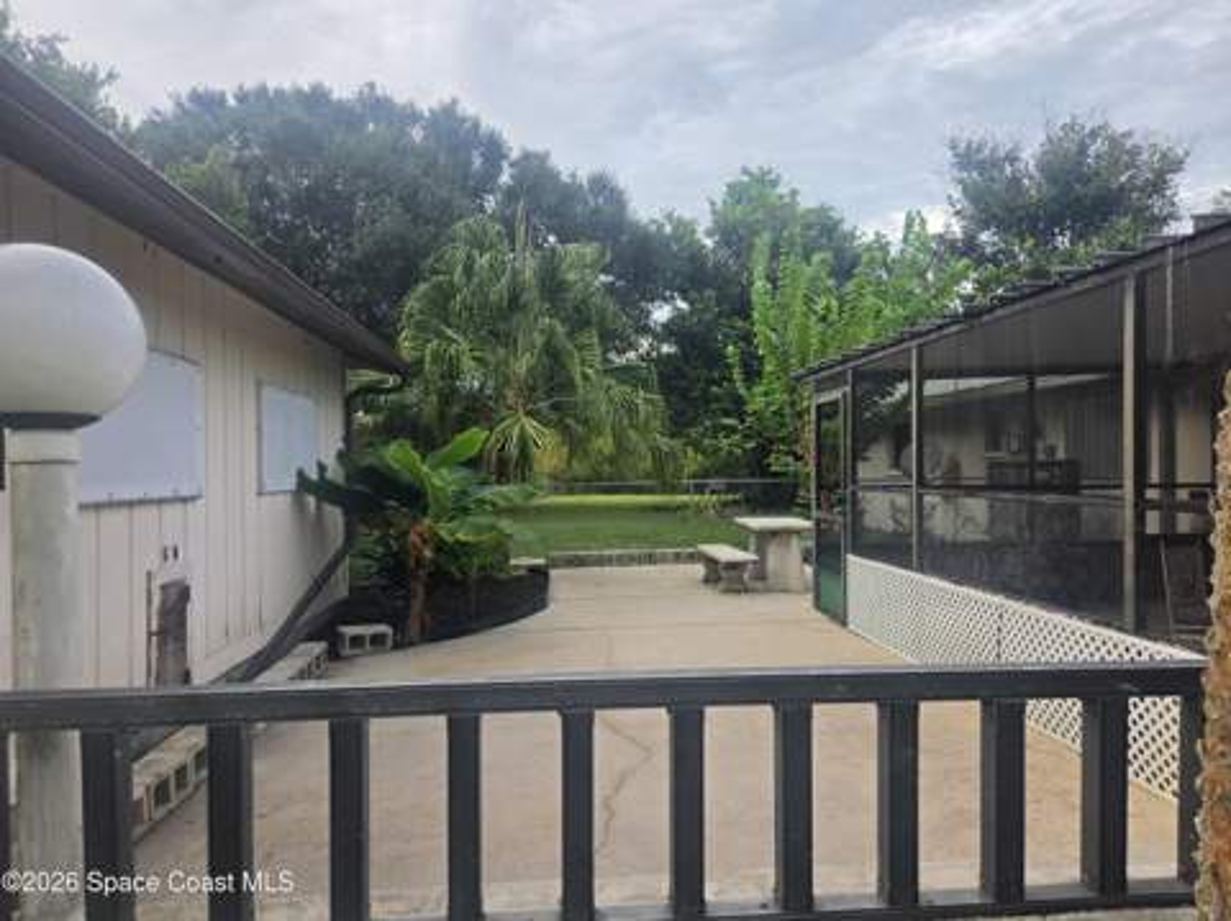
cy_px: 460
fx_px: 817
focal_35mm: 23
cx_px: 616
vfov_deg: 58.8
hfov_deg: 74.0
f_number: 1.8
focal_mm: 5.4
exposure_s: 1/659
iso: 80
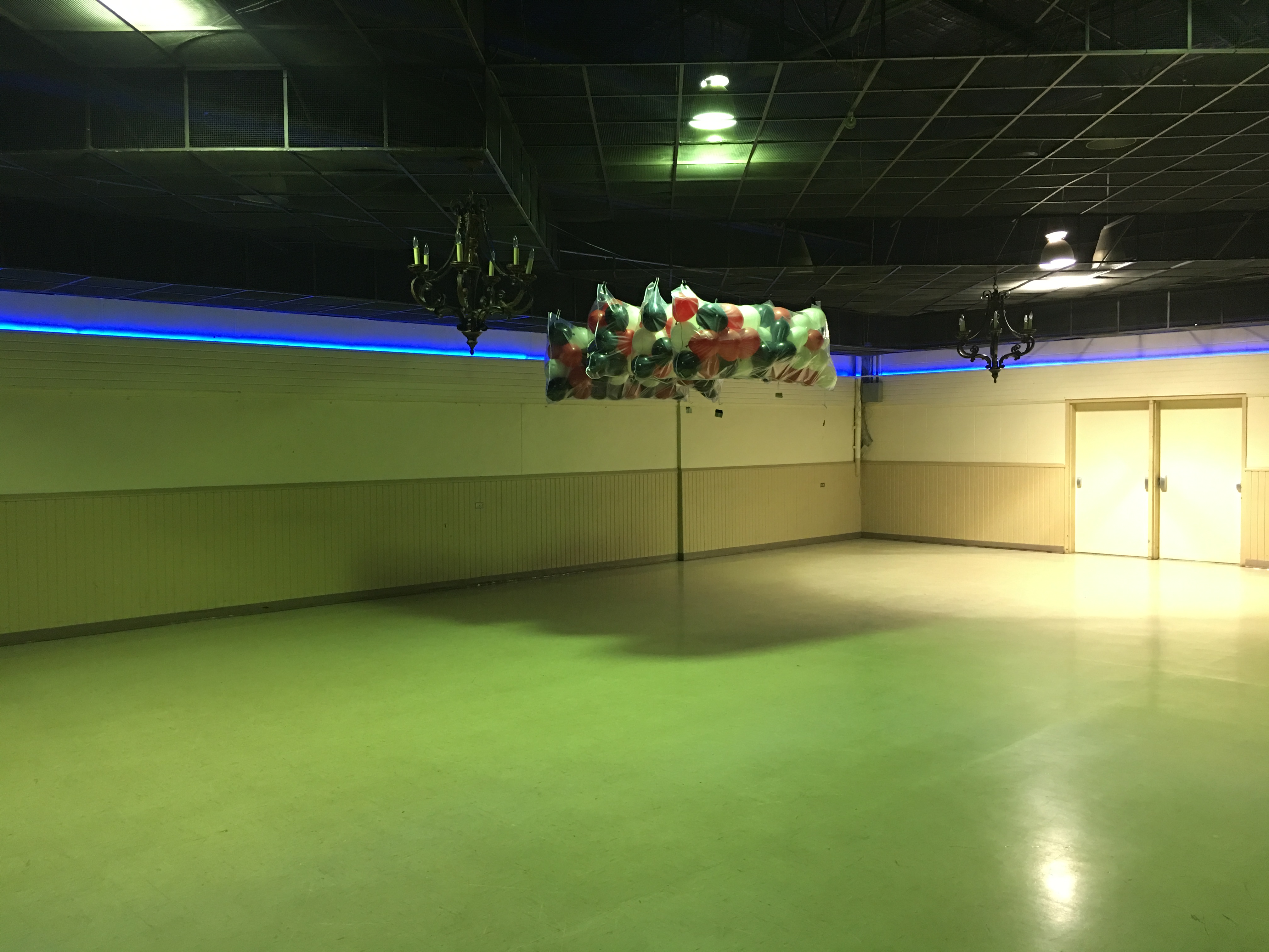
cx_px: 634
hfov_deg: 61.7
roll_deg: +0.3
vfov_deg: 48.2
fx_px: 1063
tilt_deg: -1.5
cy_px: 476
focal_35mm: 29
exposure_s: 1/10
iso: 80
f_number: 2.2
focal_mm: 4.15
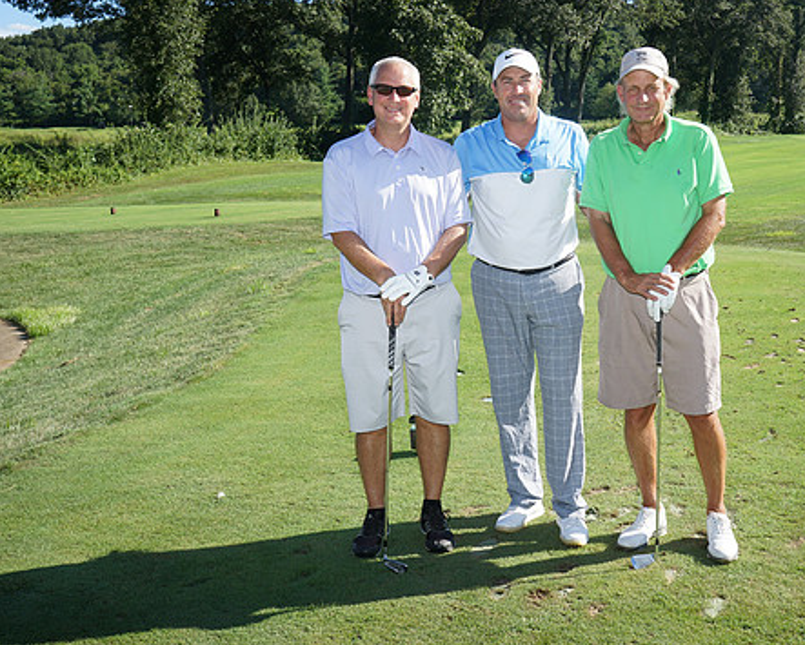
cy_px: 299
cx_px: 494
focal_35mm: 43
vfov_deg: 34.9
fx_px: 1025
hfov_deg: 42.6
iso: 100
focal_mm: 35
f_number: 8
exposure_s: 1/125
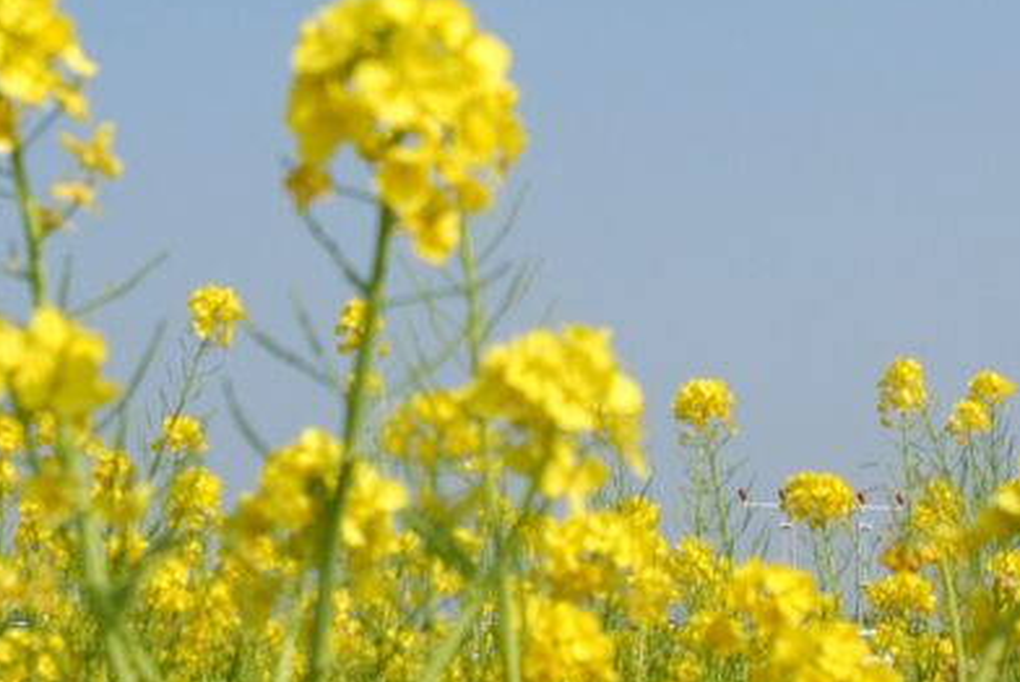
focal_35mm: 94
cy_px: 85
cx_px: 312
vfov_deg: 14.4
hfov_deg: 21.6
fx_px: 2665
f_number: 8
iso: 200
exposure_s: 1/500
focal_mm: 24
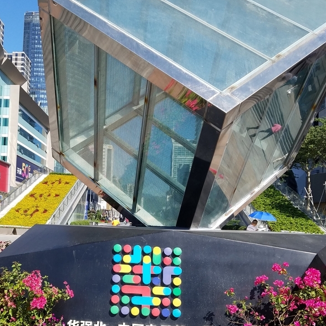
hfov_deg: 41.7
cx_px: 137
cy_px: 195
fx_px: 426
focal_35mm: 40
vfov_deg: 41.7
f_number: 1.7
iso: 50
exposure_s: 1/1752
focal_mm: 4.2
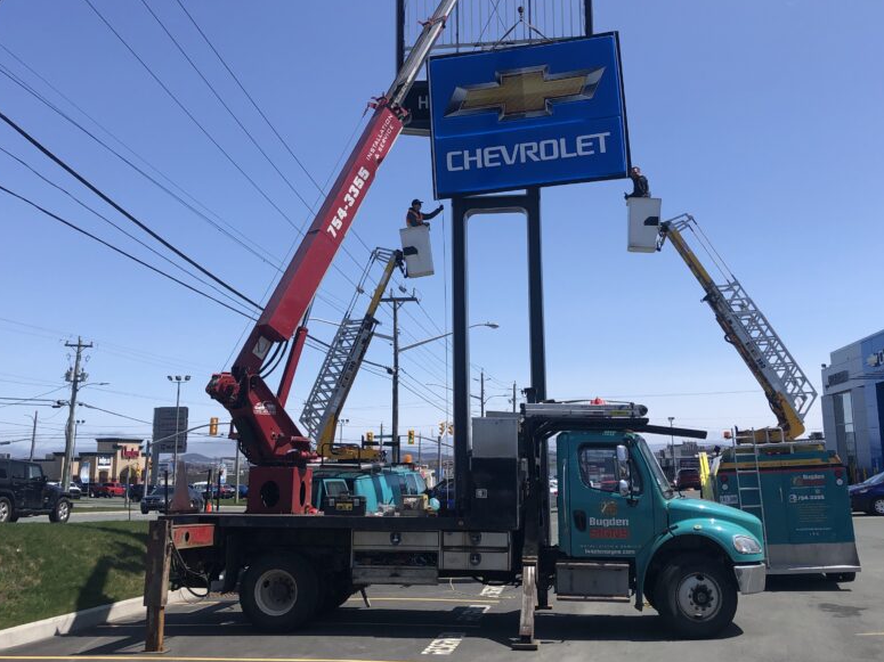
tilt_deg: +10.9
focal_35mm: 37
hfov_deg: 50.1
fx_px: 945
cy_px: 299
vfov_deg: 38.6
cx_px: 462
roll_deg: +0.0
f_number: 1.8
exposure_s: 1/2667
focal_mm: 3.99
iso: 20
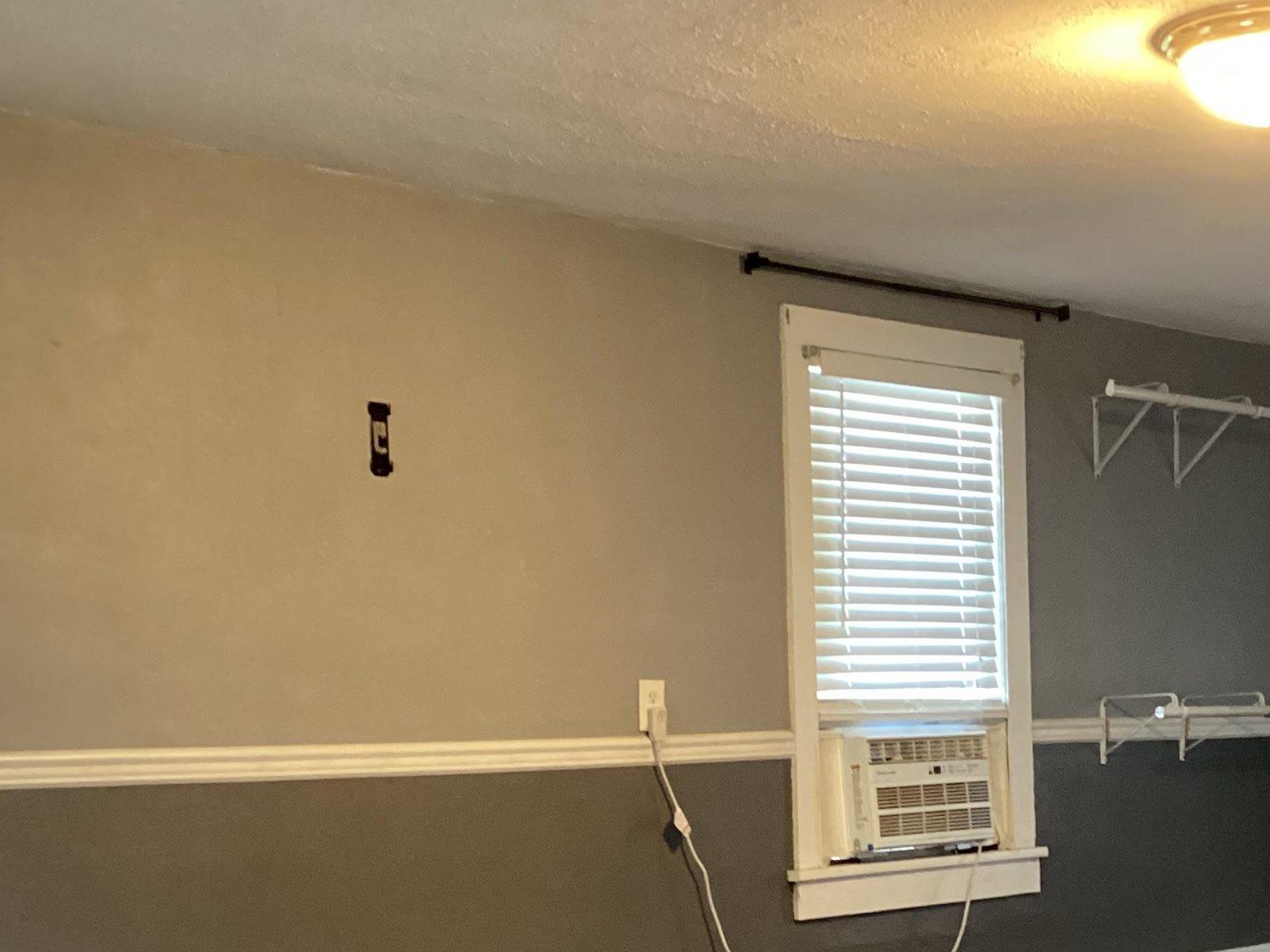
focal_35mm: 59
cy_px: 877
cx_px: 909
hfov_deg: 32.2
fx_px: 2165
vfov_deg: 24.1
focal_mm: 3.3
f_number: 2.4
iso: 400
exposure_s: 1/30
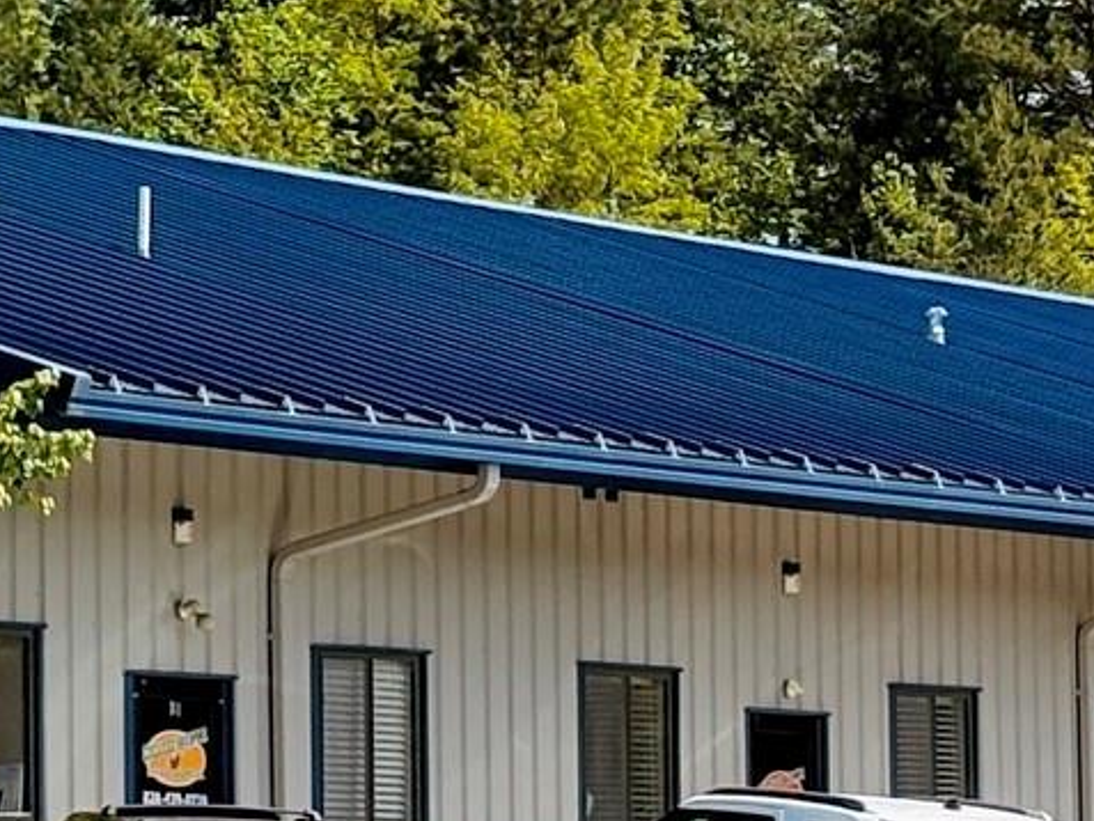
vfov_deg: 6.8
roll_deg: +0.6
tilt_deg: +4.3
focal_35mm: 218
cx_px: 988
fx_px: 6891
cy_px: 177
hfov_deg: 9.0
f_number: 1.6
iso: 32
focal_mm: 5.96
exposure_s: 1/1709
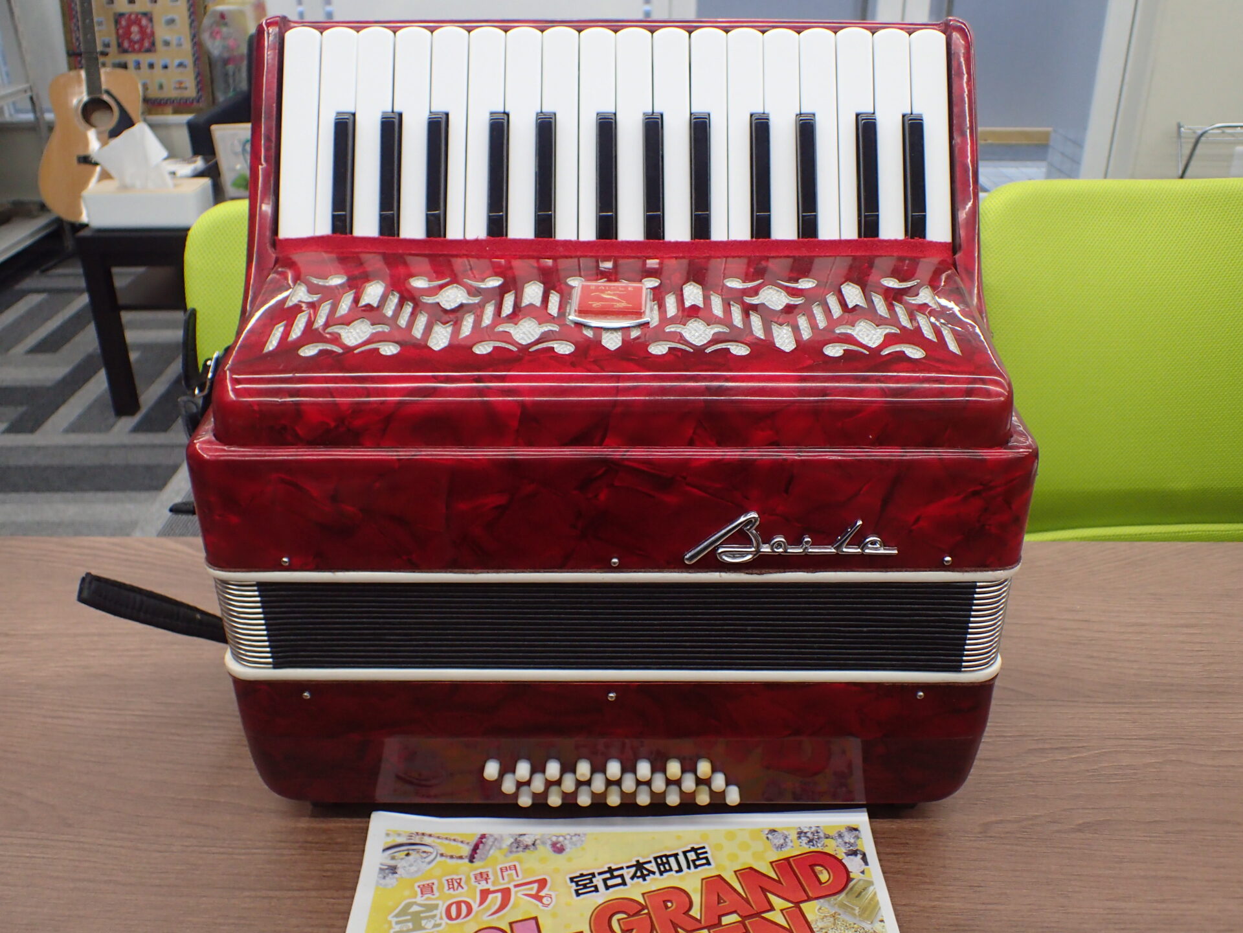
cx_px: 622
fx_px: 1077
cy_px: 466
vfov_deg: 46.8
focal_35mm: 30
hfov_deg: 60.0
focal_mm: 5.5
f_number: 2.3
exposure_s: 1/125
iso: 250
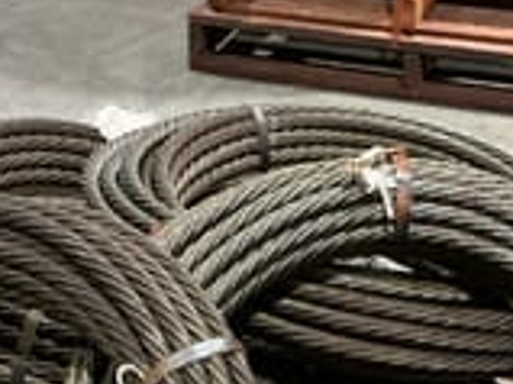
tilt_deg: -38.8
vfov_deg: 15.7
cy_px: 531
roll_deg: -0.6
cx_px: 274
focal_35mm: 88
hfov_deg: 22.3
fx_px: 1303
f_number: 1.8
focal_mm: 3
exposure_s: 1/50
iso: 160
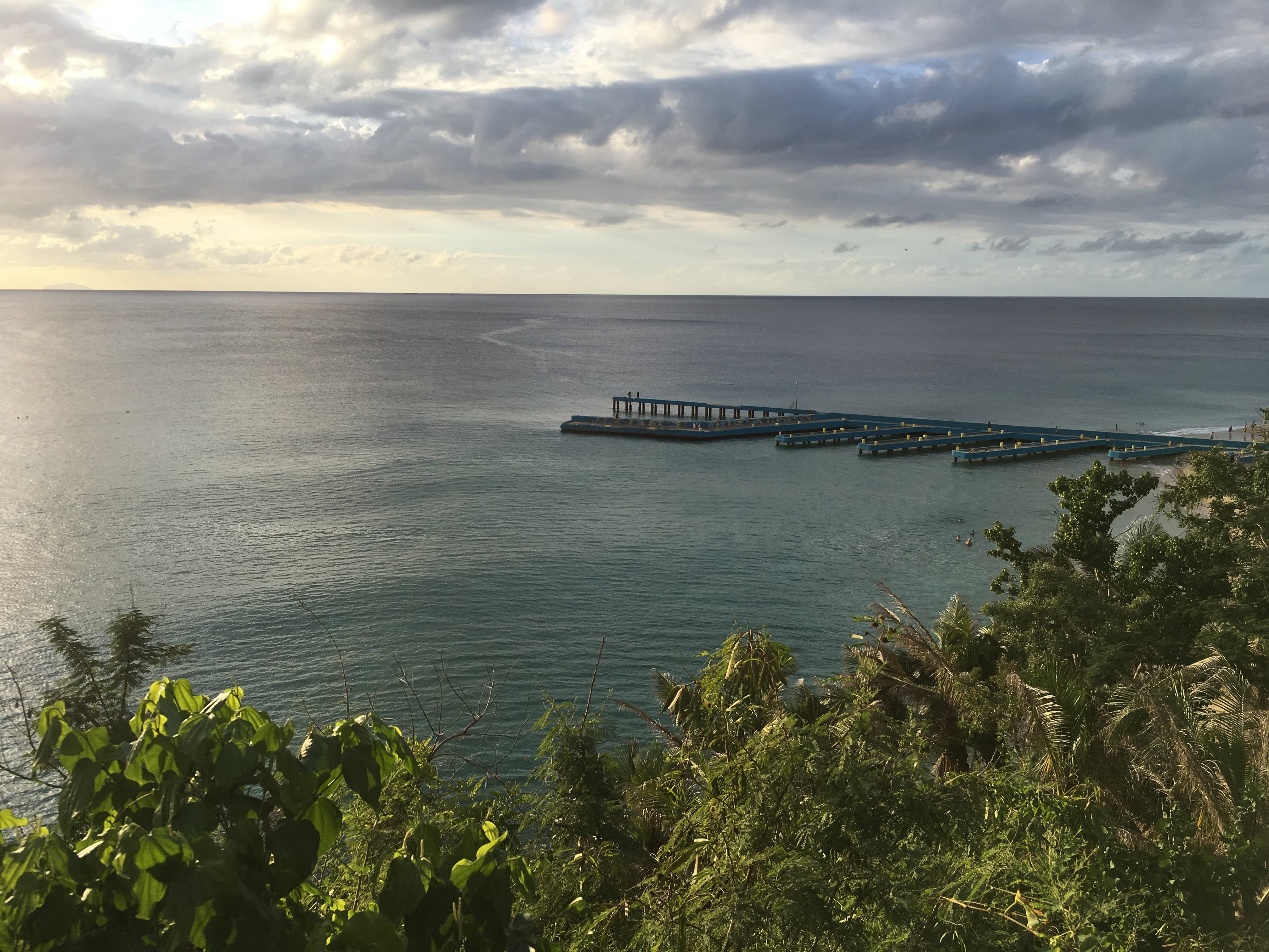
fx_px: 1063
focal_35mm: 29
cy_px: 476
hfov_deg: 61.7
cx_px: 634
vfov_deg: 48.2
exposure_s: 1/1282
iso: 25
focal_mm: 4.15
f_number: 2.2
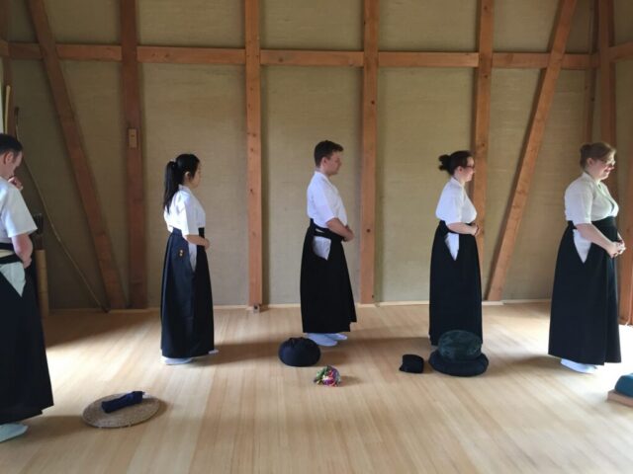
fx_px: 530
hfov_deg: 61.7
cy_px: 237
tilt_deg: -6.3
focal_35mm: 29
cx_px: 316
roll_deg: -1.3
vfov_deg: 48.2
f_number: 2.2
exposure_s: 1/33
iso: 125
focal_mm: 4.15
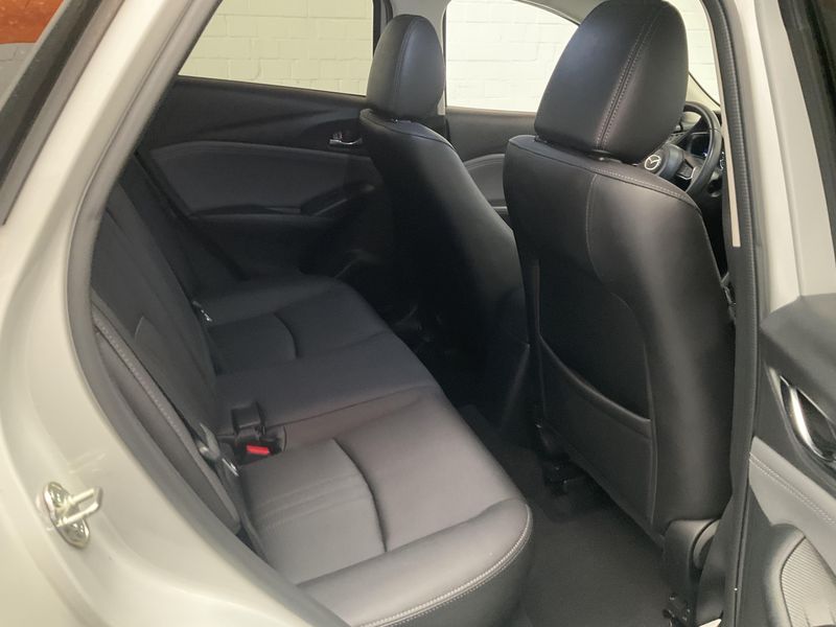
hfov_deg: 61.7
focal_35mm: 29
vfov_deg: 48.2
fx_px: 700
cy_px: 314
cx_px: 418
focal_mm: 3
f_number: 1.8
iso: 320
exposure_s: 1/47
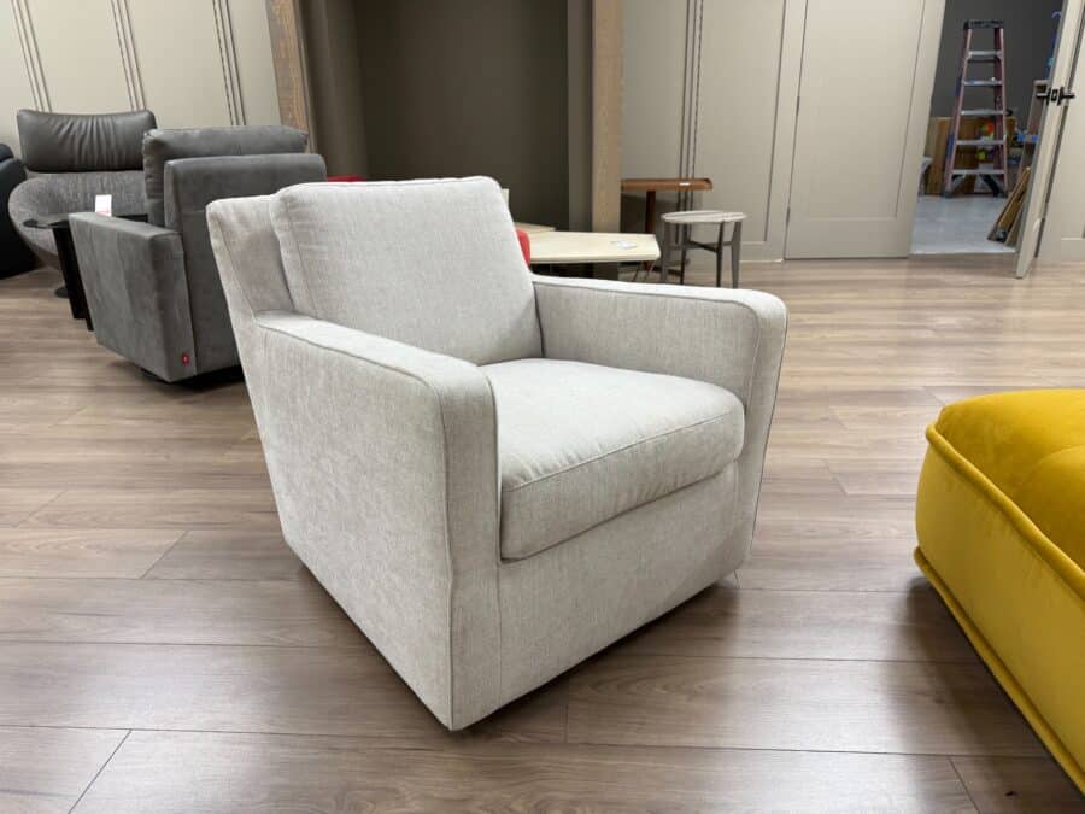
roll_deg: +1.5
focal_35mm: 24
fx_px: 752
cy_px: 407
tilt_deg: -18.2
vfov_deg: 56.8
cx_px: 542
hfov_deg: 71.6
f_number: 1.78
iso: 100
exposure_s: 1/60
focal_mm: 6.76
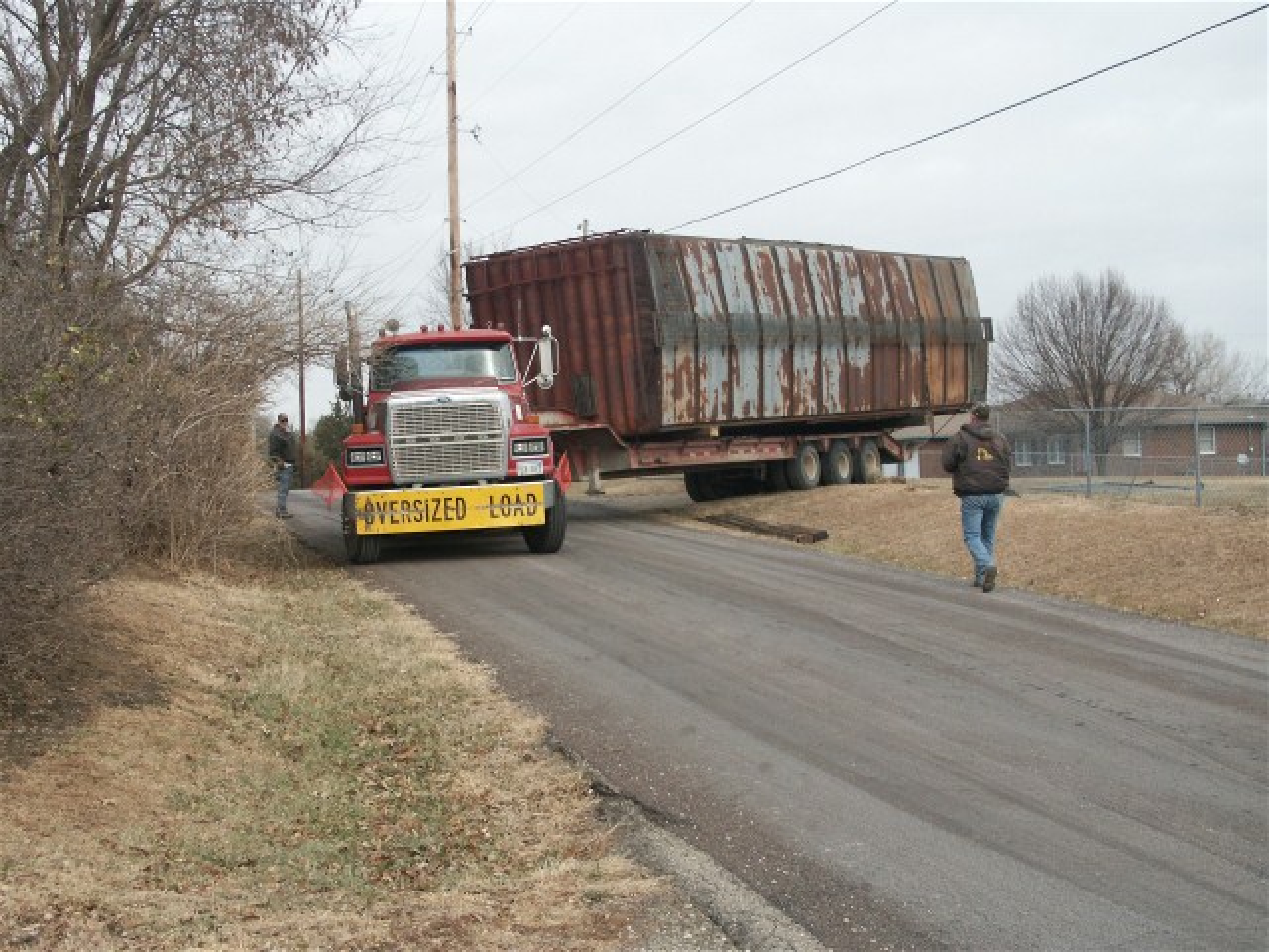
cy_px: 476
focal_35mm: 47
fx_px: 1723
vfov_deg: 30.9
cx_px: 634
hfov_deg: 40.4
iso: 100
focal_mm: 12.19
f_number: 3.5
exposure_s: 1/750
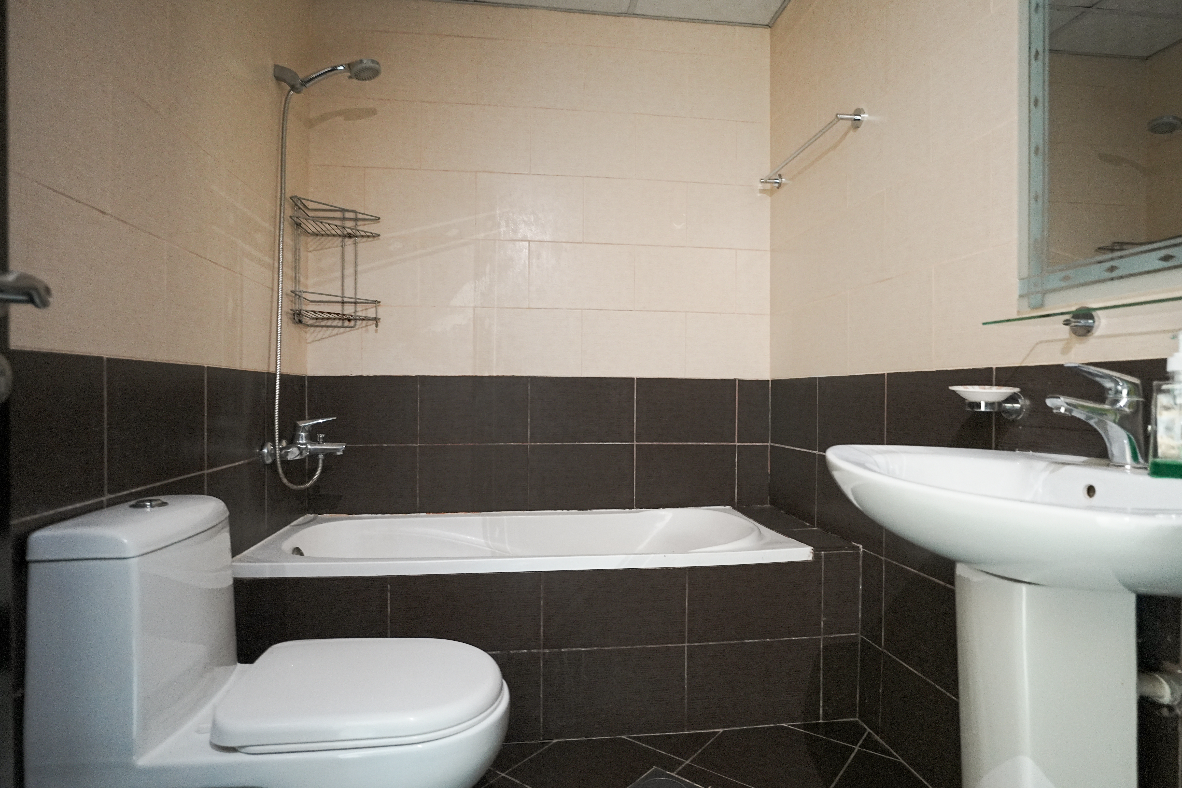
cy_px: 394
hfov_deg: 84.0
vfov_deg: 61.9
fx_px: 657
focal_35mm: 20
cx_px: 591
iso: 1600
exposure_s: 1/8
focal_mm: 20
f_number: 2.8
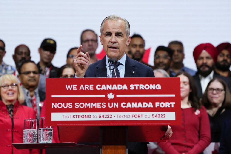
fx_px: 866
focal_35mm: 135
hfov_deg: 15.2
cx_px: 114
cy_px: 60
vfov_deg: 10.2
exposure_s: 1/1000
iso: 1250
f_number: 2.8
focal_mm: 106
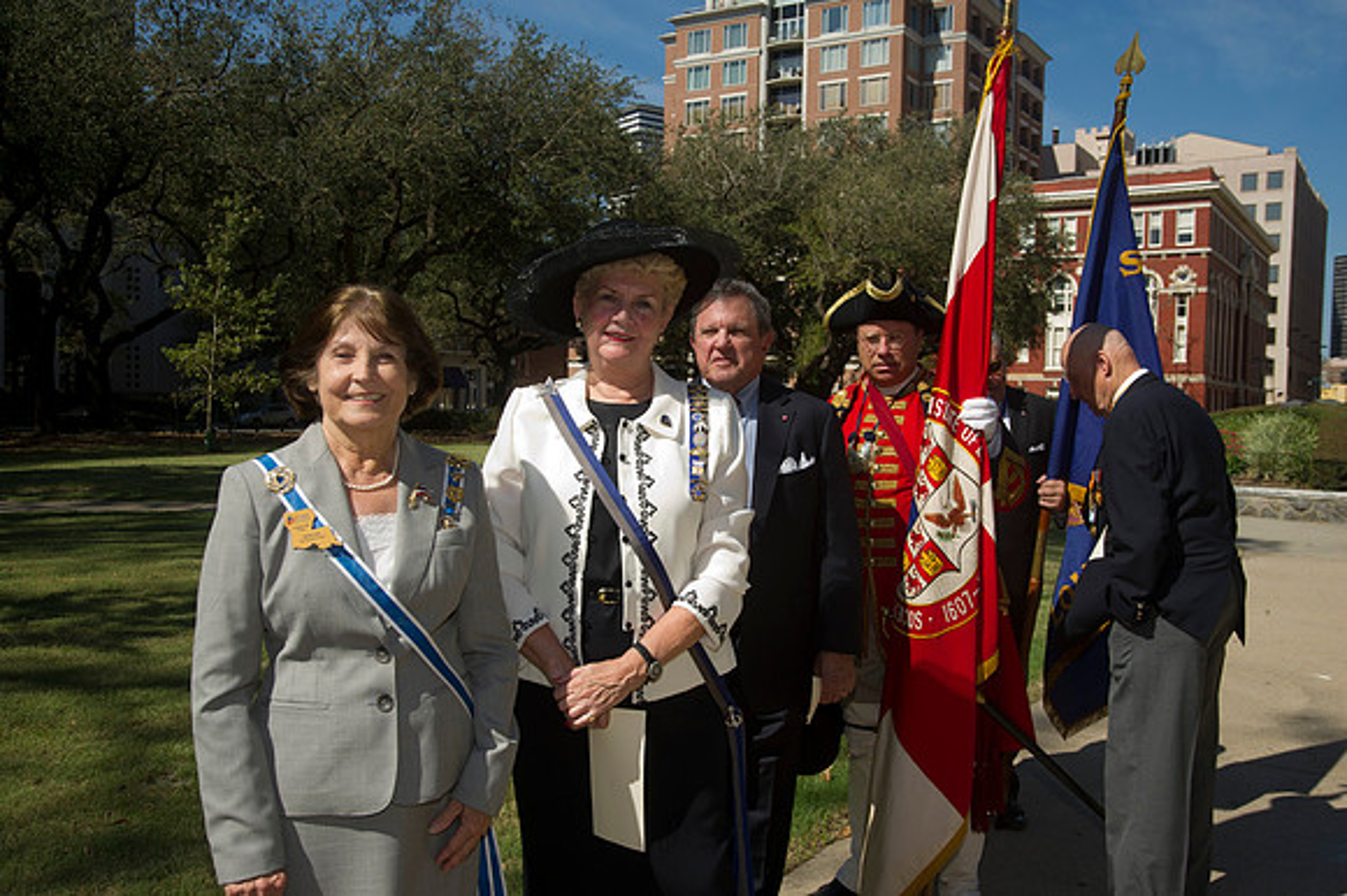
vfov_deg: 38.8
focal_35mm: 34
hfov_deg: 55.8
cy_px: 448
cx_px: 674
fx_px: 1271
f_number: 8
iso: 160
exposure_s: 1/320
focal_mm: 34
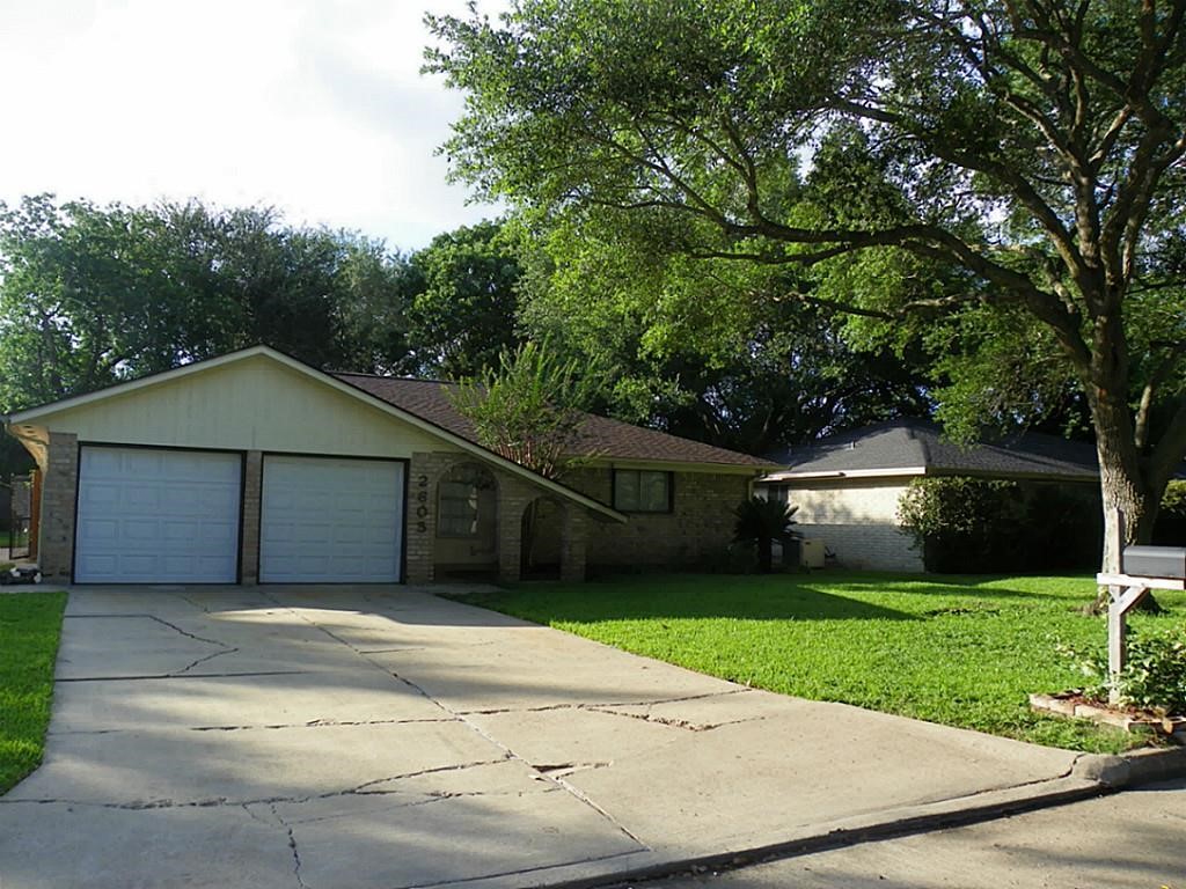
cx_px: 593
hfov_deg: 61.7
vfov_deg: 48.2
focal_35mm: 29
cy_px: 444
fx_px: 994
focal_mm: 5.2
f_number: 4
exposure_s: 1/200
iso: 64
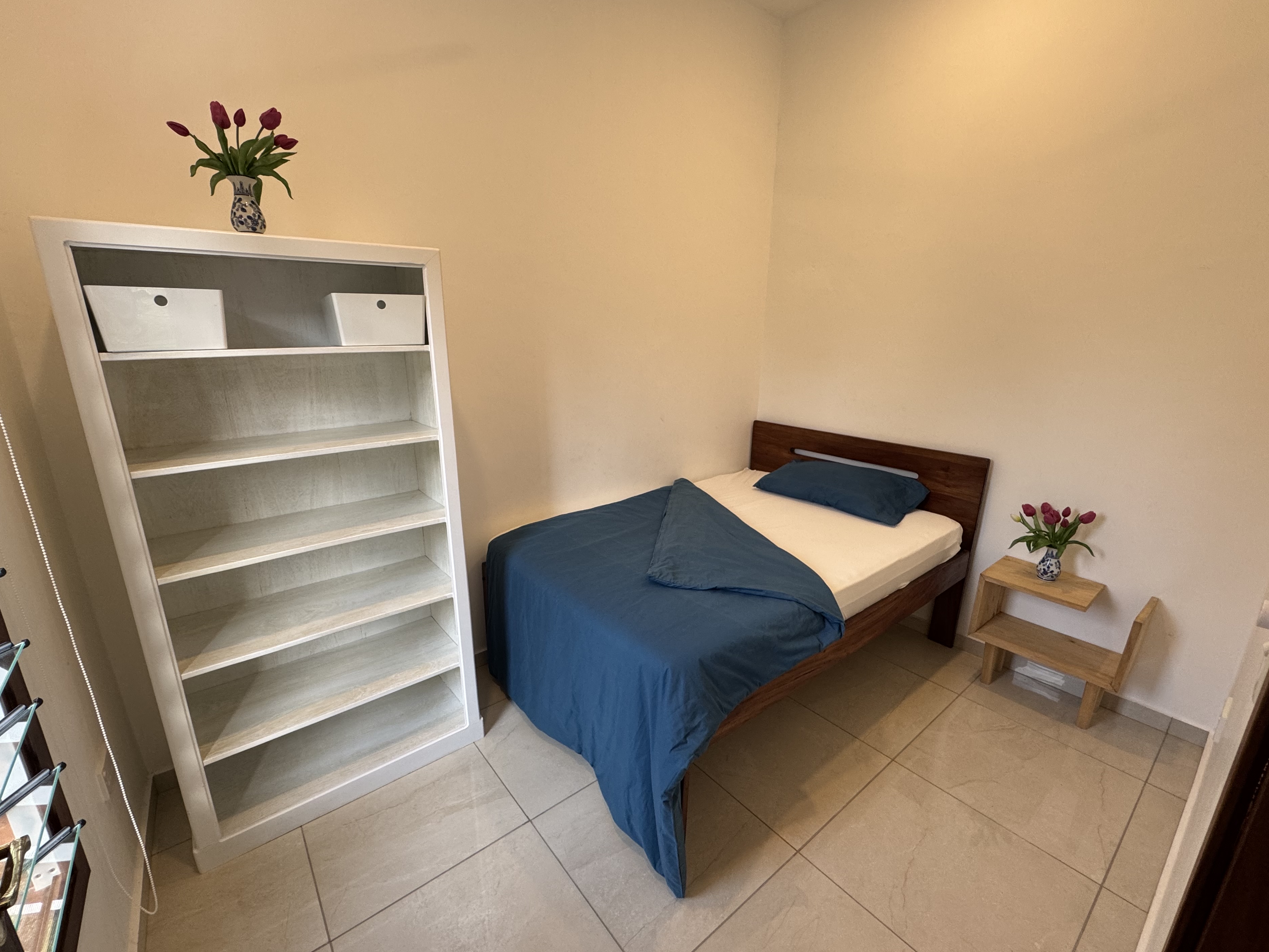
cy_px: 482
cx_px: 611
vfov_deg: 81.7
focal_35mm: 15
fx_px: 550
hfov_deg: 98.1
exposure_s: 1/99
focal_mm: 2.22
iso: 160
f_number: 2.2
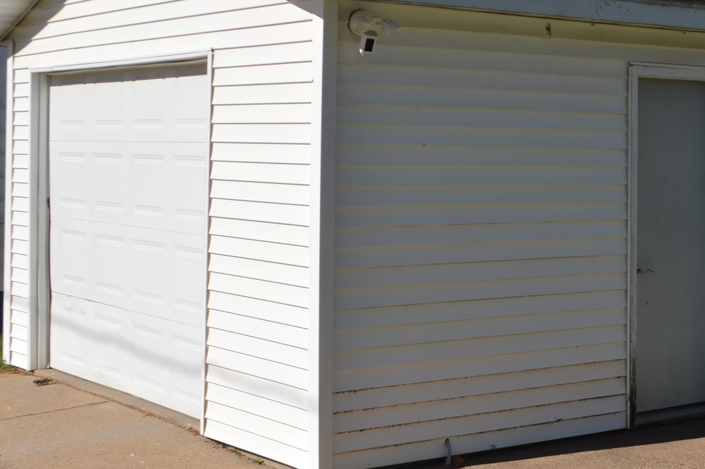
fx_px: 1370
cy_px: 156
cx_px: 560
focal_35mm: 70
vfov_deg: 19.4
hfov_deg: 28.3
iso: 100
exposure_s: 1/200
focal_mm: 26
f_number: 10
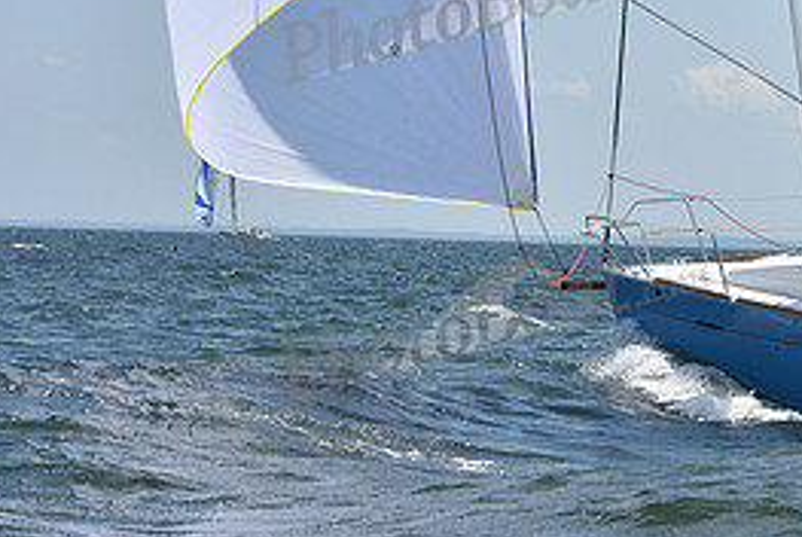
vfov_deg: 6.4
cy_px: 121
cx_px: 869
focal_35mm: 216
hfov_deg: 9.4
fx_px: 4817
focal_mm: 98
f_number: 9
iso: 320
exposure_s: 1/1250
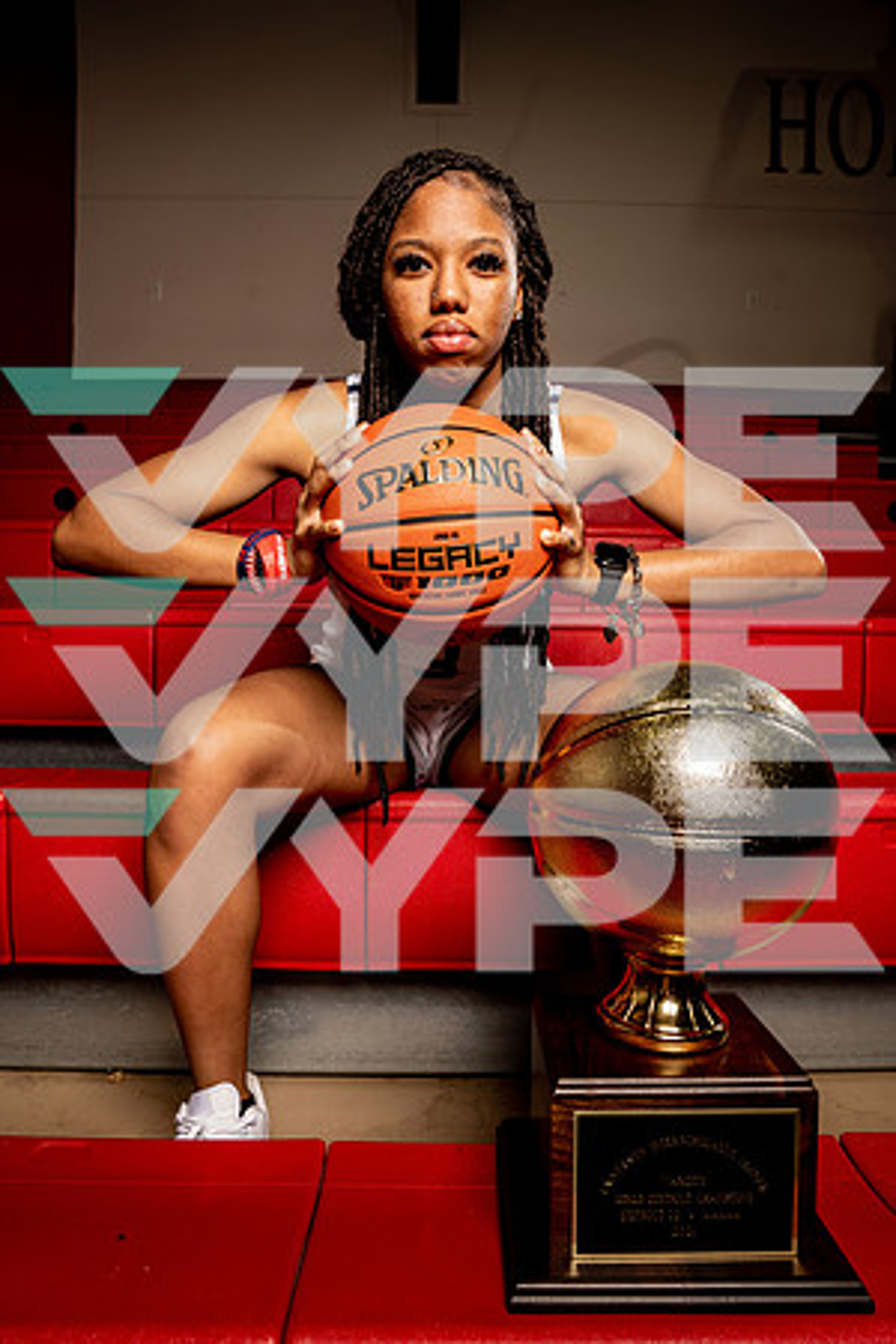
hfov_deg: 53.1
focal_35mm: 24
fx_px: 896
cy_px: 672
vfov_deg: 73.7
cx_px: 448
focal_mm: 24
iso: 100
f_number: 7.1
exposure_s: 1/250
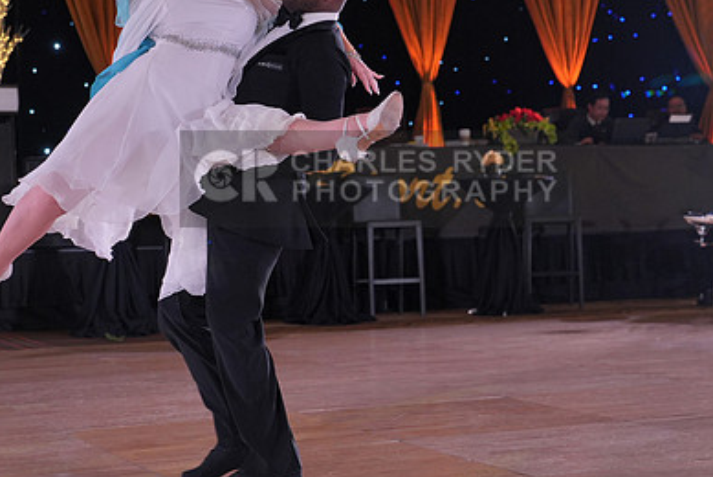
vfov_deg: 16.1
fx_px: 1685
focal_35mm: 85
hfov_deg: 23.9
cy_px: 179
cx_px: 379
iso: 1250
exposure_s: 1/400
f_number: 4
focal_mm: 57
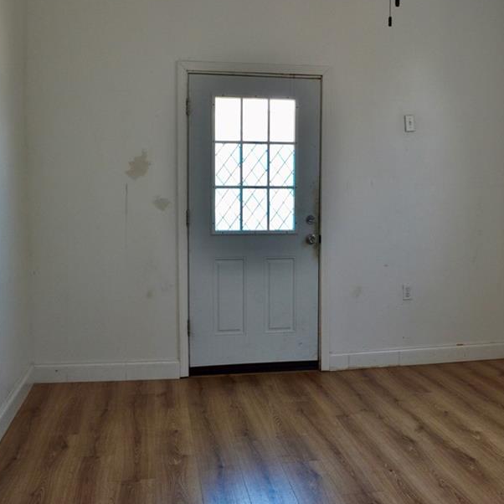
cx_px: 309
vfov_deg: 42.8
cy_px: 234
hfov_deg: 42.6
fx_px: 642
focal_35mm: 39
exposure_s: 1/40
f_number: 7.1
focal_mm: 18
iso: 400
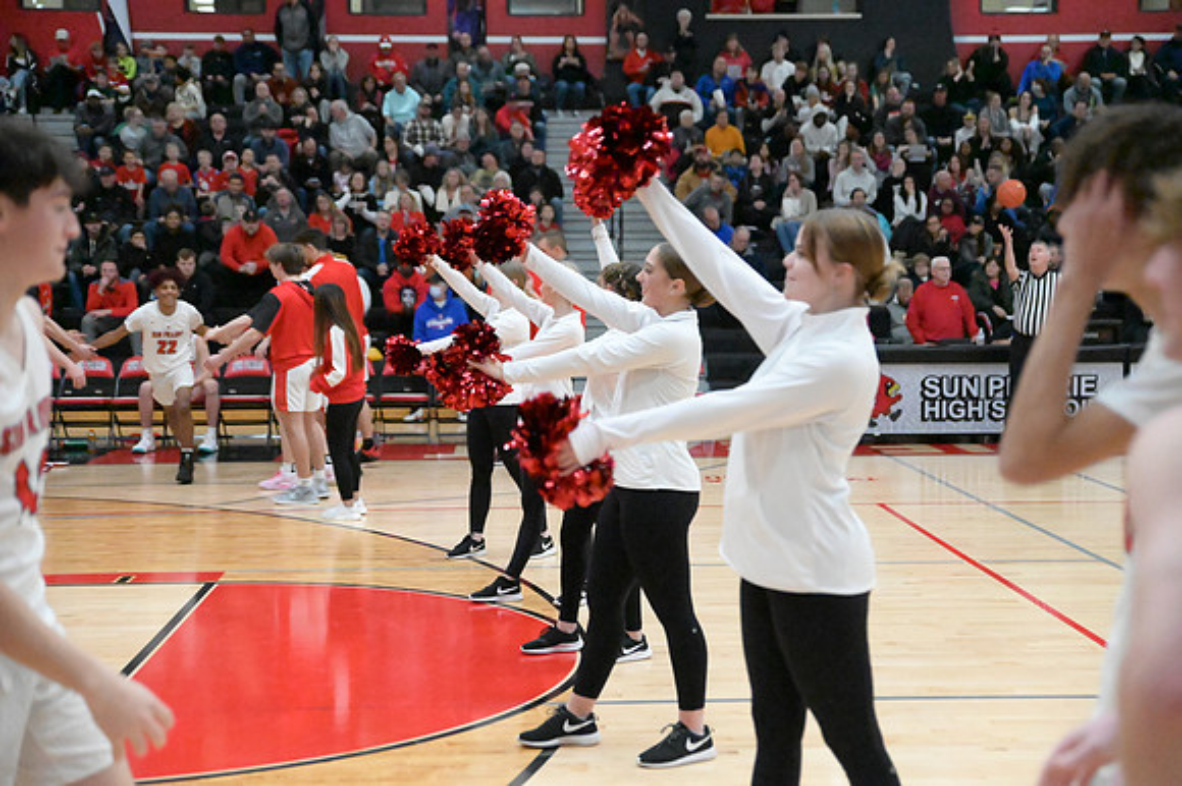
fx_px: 1838
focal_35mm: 56
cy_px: 393
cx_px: 591
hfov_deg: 35.7
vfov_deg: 24.2
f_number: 2.8
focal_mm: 56
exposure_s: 1/8000
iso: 45600
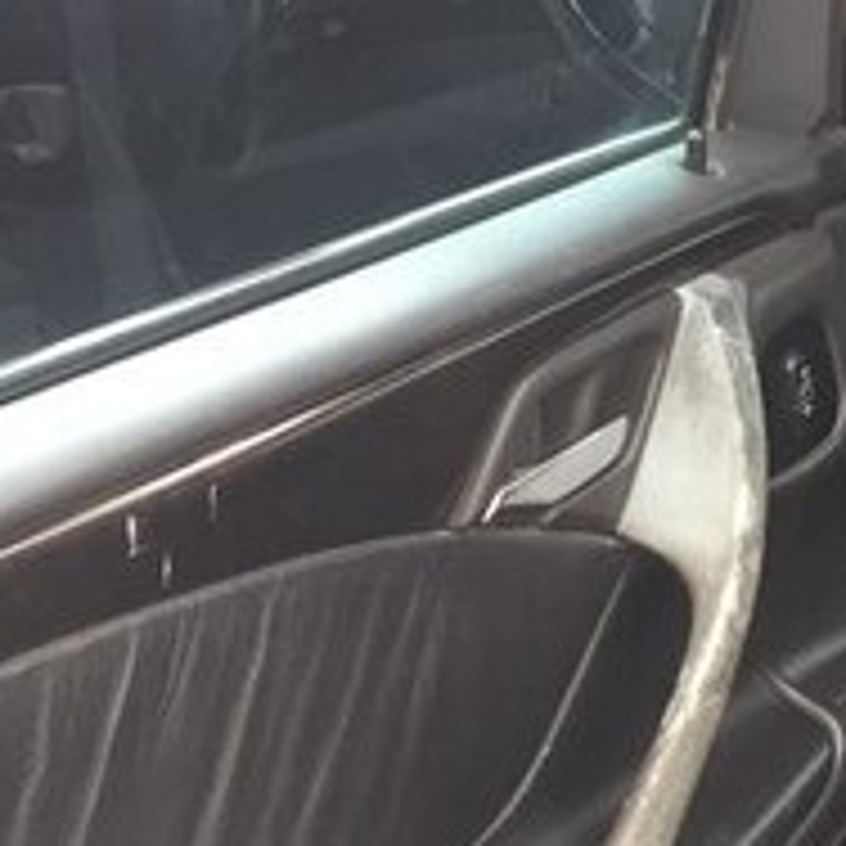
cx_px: 1426
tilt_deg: -27.2
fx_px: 2489
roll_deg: -3.5
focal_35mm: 90
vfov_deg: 19.2
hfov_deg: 16.7
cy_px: 605
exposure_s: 1/33
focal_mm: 4.15
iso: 32
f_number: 2.2
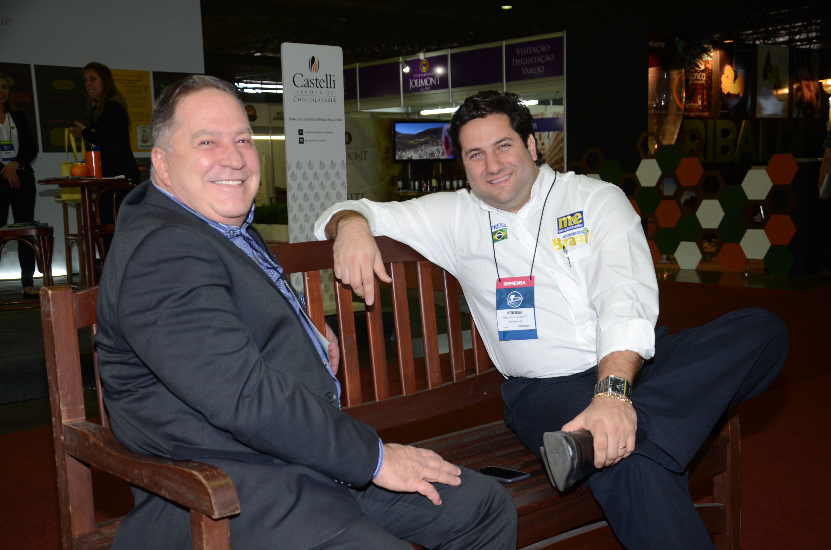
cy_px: 275
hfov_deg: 43.7
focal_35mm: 45
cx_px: 416
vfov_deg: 29.7
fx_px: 1037
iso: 400
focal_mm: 30
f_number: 5
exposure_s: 1/80
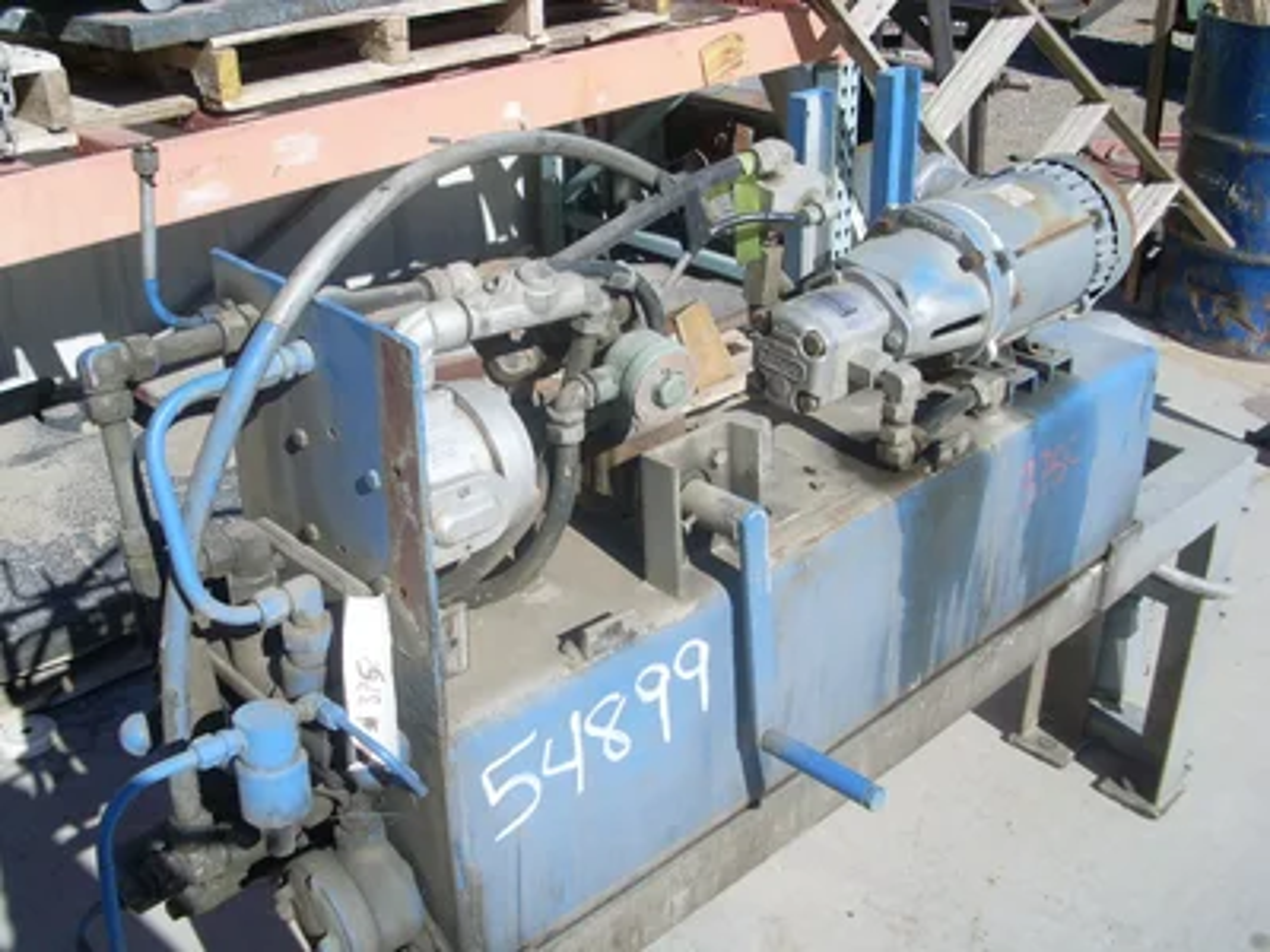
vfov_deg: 37.7
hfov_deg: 49.0
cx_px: 635
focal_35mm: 38
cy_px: 476
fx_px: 1394
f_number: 7.7
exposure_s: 1/350
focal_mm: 6.3
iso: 80
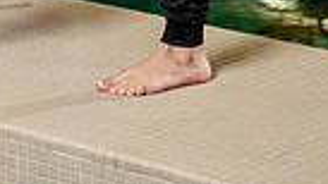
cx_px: 67
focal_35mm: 234
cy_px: -313
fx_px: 2035
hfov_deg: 9.2
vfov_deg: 5.0
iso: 400
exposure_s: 1/200
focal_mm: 68
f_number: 4
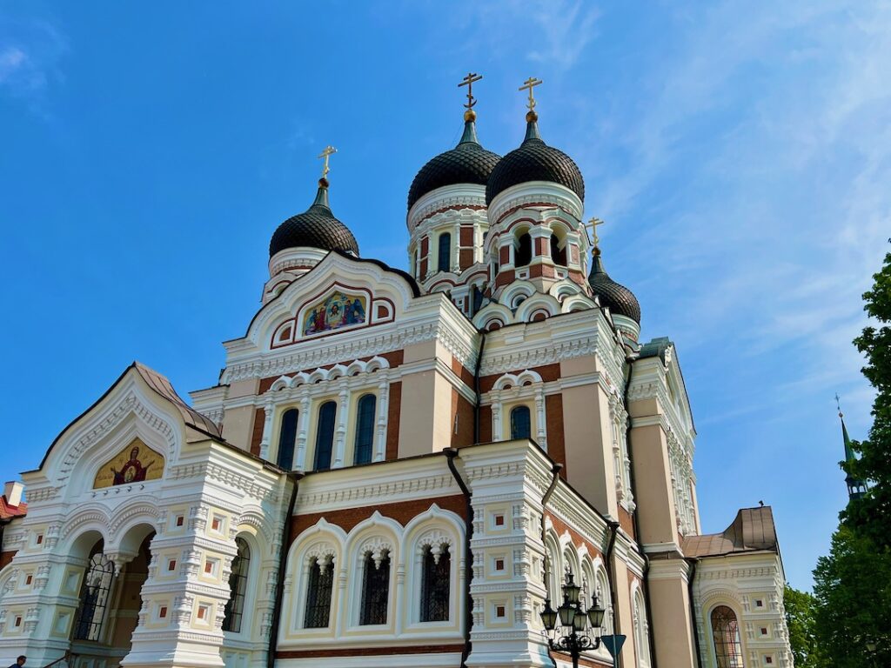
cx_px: 446
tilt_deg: +26.5
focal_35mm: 26
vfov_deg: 53.1
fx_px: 669
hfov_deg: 67.3
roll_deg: +0.2
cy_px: 334
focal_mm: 5.7
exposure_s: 1/7463
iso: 50
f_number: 1.5
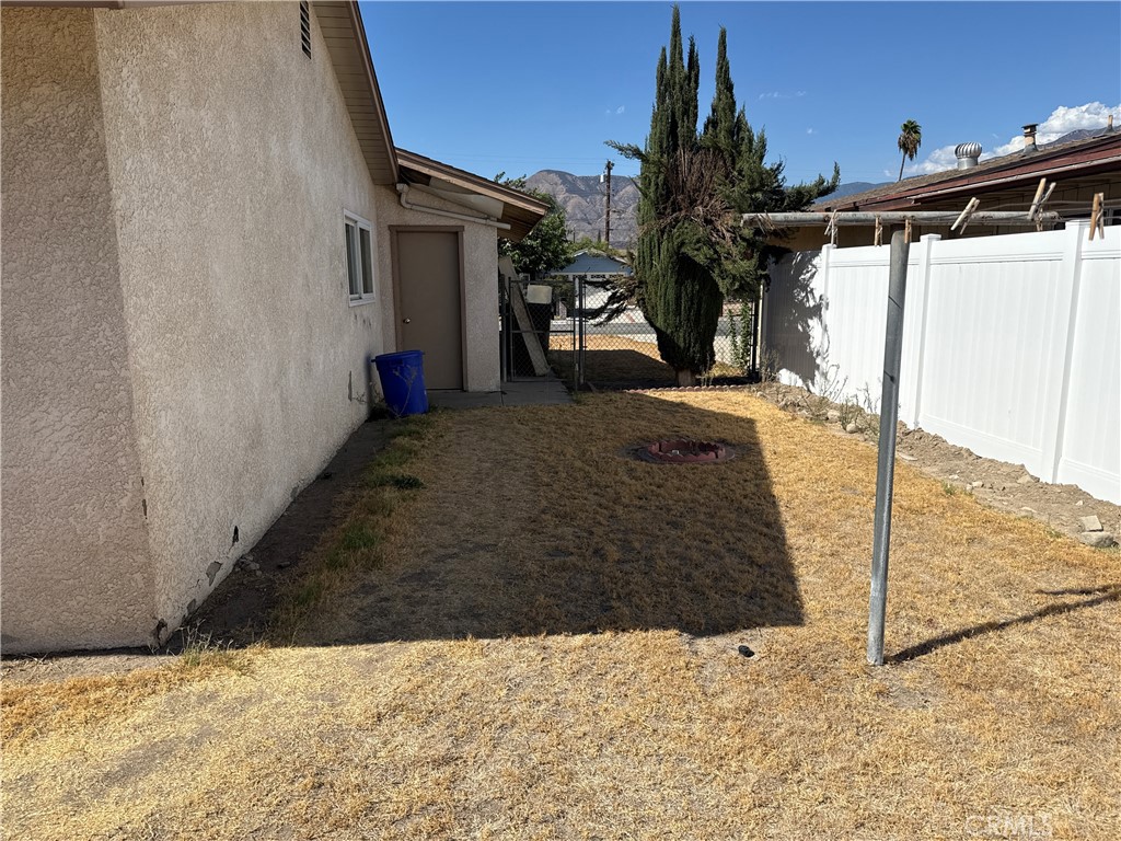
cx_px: 560
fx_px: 777
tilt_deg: -8.7
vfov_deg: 56.8
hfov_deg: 71.6
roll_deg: +0.1
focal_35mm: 24
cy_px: 420
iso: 80
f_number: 1.78
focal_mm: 6.76
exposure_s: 1/5714
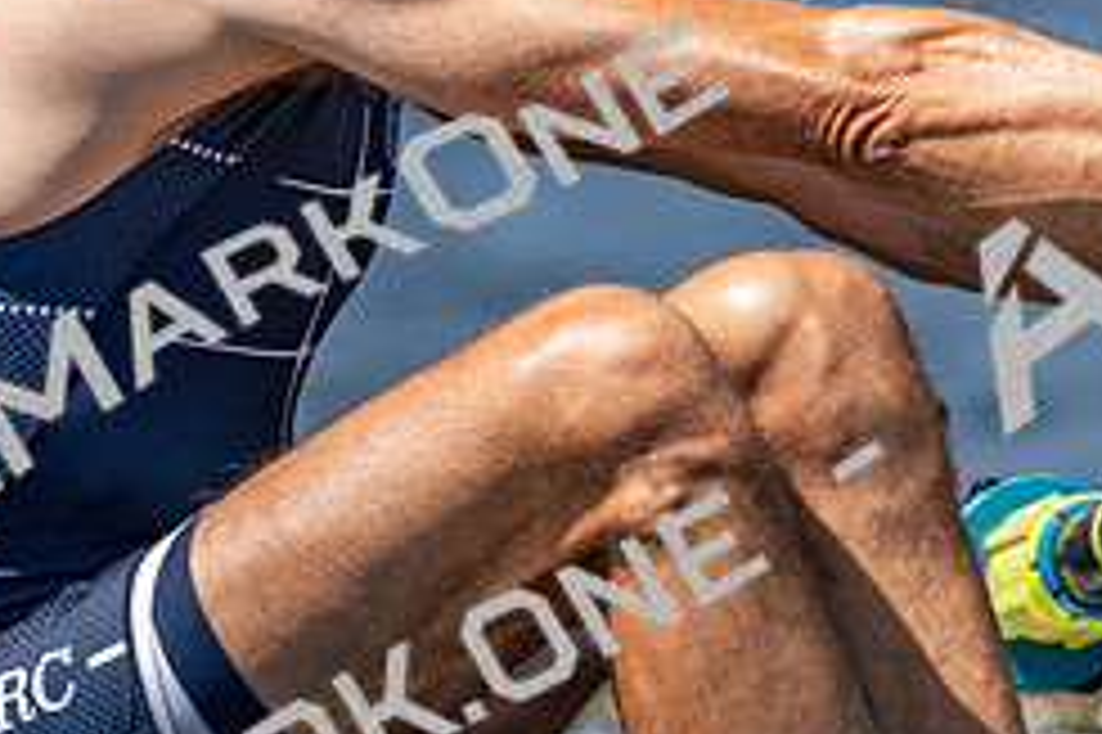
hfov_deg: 1.5
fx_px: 43498
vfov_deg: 1.0
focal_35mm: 1422
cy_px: 7
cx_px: 594
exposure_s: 1/2000
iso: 320
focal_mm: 600
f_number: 6.3
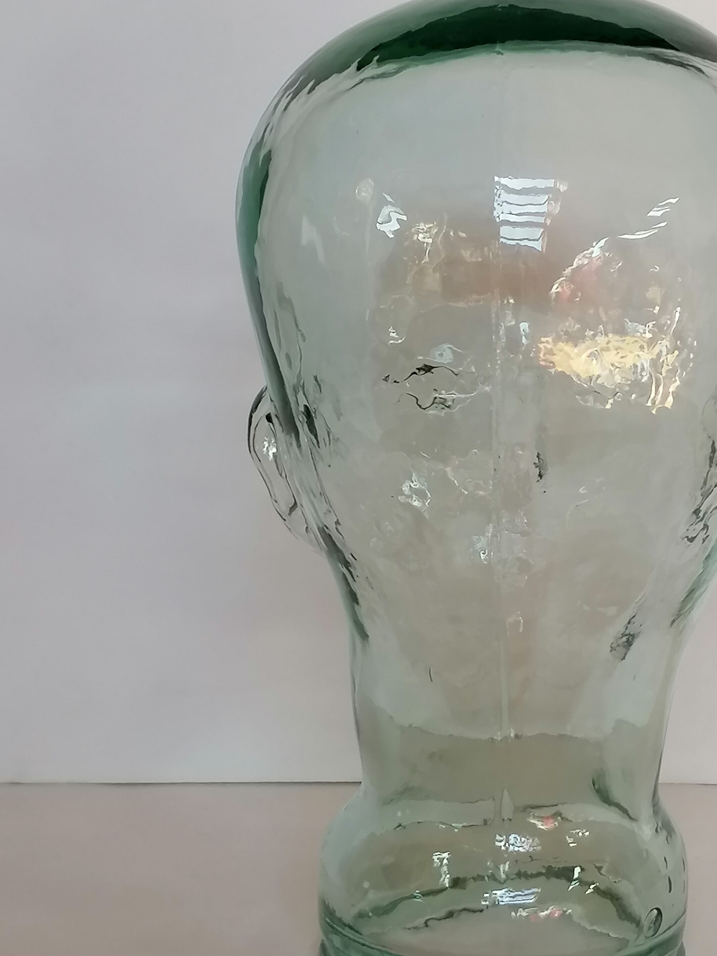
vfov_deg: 26.0
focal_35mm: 75
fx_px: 2071
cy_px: 465
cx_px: 495
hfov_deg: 19.6
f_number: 1.8
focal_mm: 4.75
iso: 80
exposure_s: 1/100
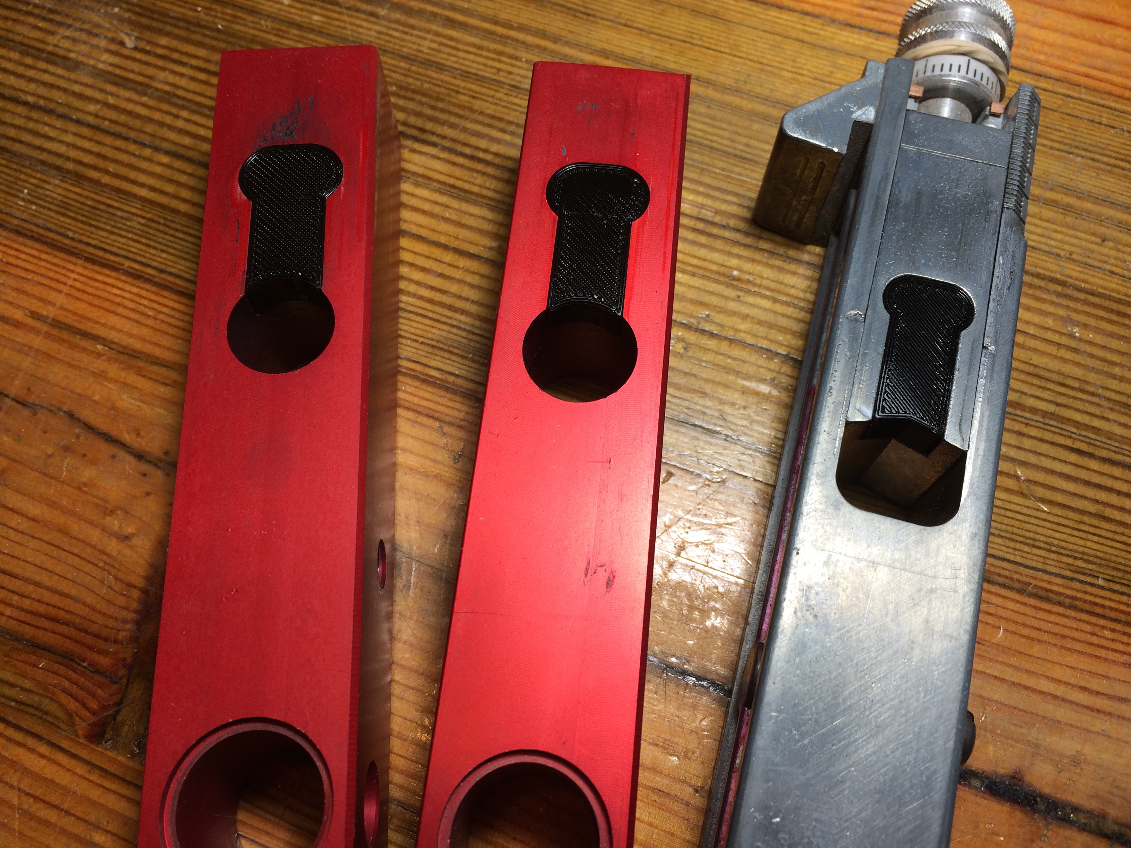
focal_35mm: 29
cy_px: 424
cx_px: 566
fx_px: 948
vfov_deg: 48.2
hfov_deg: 61.7
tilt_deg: -69.6
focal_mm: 4.15
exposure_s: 1/177
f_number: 2.2
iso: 32
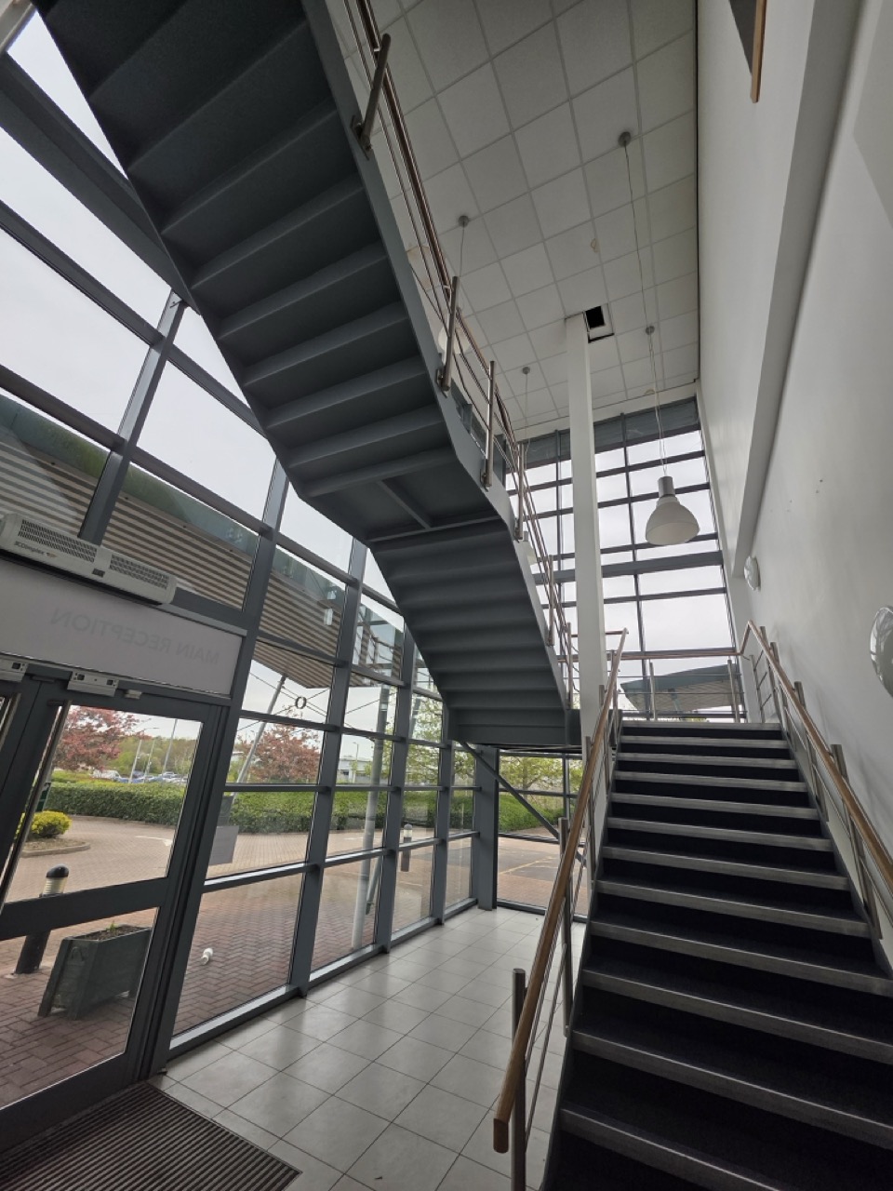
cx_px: 446
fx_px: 447
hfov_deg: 89.9
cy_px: 596
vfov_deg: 106.2
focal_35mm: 13
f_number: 1.9
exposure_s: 1/501
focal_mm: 2.2
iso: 40
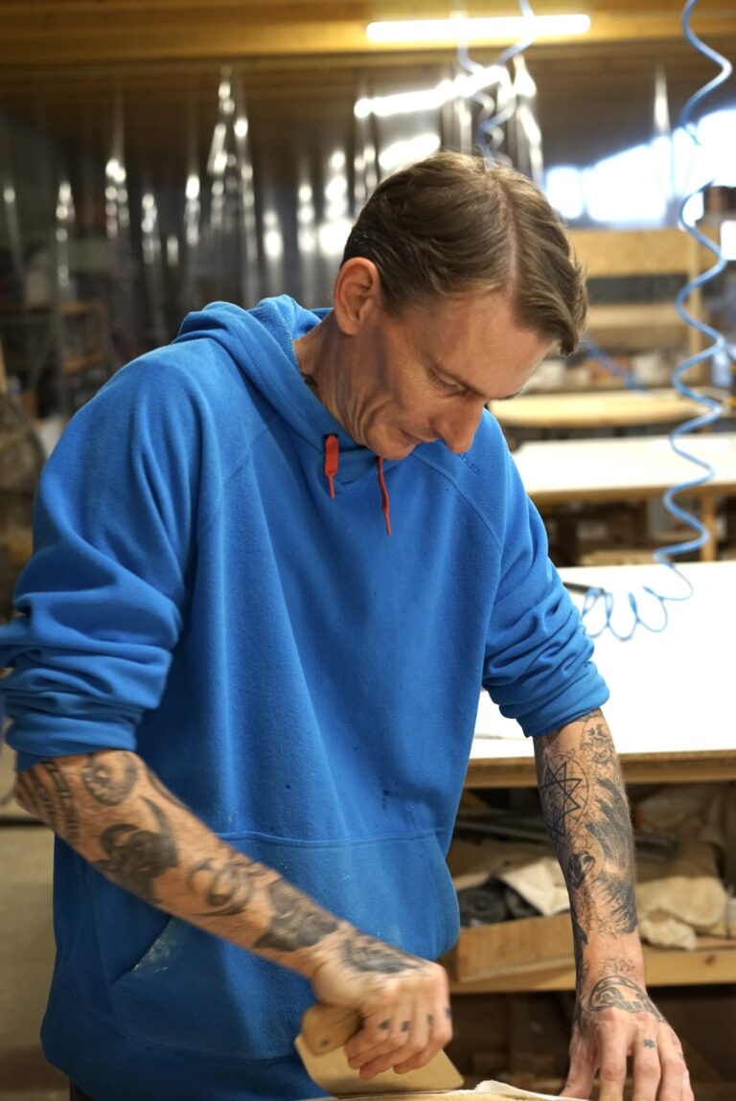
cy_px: 550
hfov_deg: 27.0
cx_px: 368
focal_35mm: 50
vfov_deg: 39.6
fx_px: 1530
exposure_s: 1/160
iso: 1600
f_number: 4
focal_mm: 50
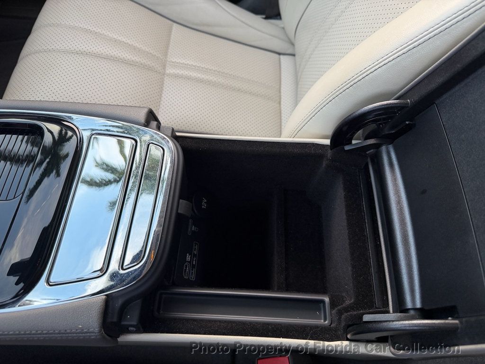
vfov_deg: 56.8
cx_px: 242
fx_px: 336
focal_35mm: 24
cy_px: 182
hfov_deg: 71.6
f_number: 1.78
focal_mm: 6.76
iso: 250
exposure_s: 1/117
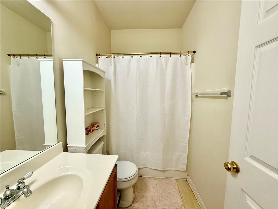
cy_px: 104
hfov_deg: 102.1
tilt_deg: -4.8
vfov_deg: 85.7
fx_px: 112
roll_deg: -0.7
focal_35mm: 14
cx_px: 139
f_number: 2.2
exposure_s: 1/120
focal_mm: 2.22
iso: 250
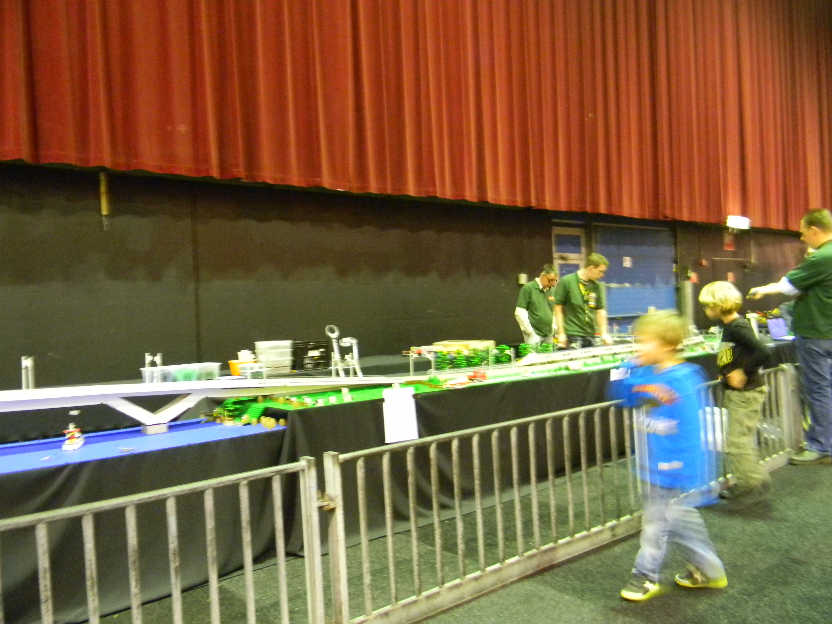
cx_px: 416
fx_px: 673
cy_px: 312
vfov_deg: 49.7
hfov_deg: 63.4
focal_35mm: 28
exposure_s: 1/3.8
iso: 800
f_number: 3.5
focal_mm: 5
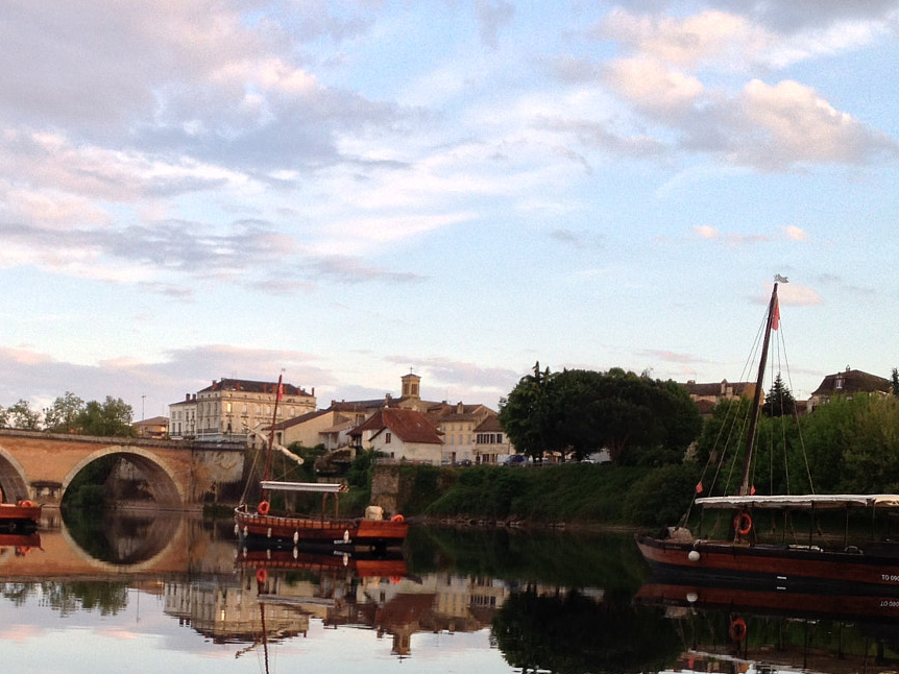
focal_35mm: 65
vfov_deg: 22.2
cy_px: 570
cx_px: 298
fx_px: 1688
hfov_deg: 29.6
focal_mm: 4.28
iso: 50
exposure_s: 1/176
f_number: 2.4
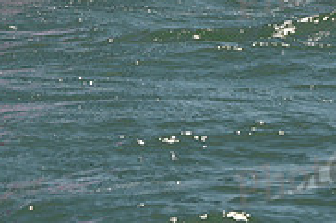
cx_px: 140
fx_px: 3860
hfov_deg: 5.0
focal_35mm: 414
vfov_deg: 3.3
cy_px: -97
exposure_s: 1/800
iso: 320
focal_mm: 130
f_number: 13
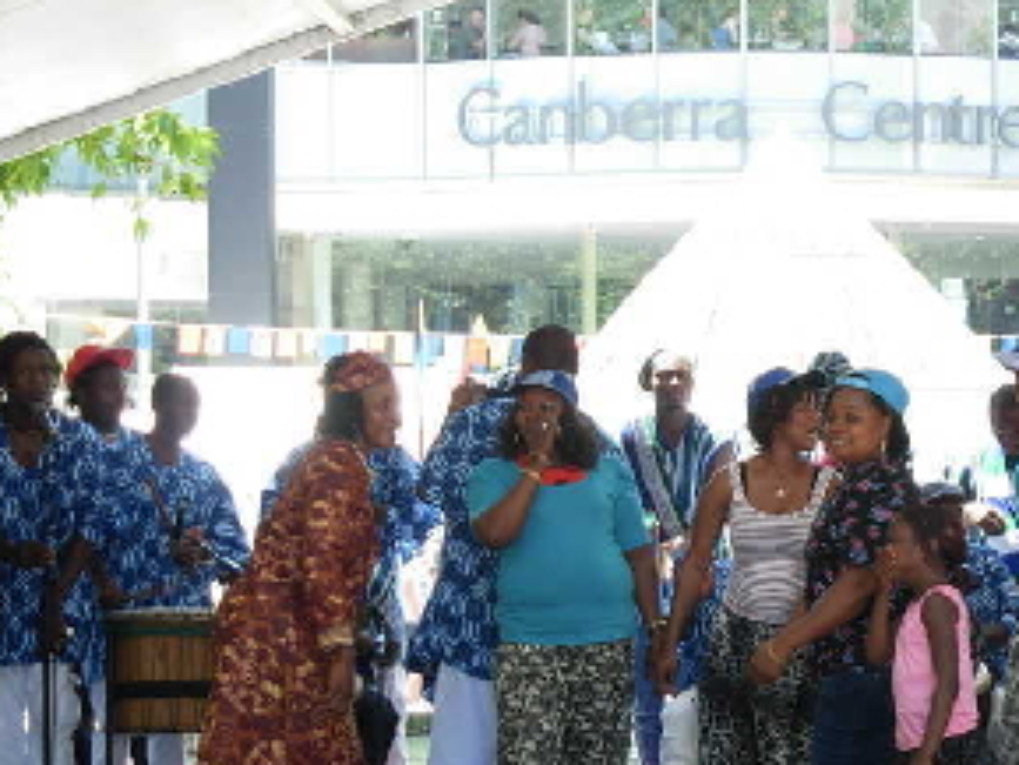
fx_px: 4005
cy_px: 476
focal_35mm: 136
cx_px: 705
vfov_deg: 10.9
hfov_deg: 14.5
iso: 79
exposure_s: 1/60.4
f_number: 3.7
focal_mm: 13.5
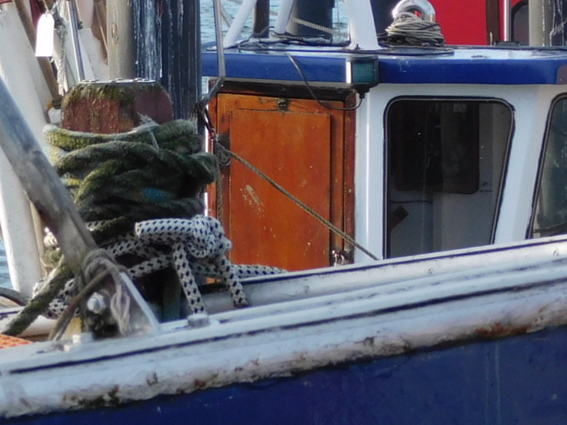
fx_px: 6766
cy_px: -140
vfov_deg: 3.6
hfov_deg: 4.8
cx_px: -86
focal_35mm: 413
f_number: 5
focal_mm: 23.7
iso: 125
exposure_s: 1/200
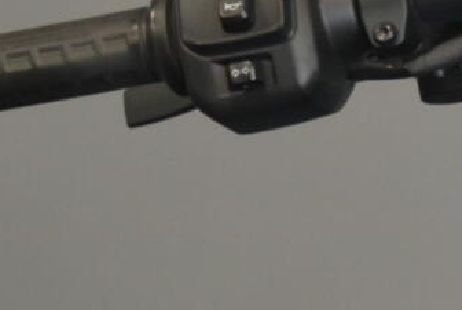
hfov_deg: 6.2
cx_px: 895
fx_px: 4125
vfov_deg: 4.3
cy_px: 227
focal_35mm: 321
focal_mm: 36
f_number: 5
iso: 1400
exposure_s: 1/30
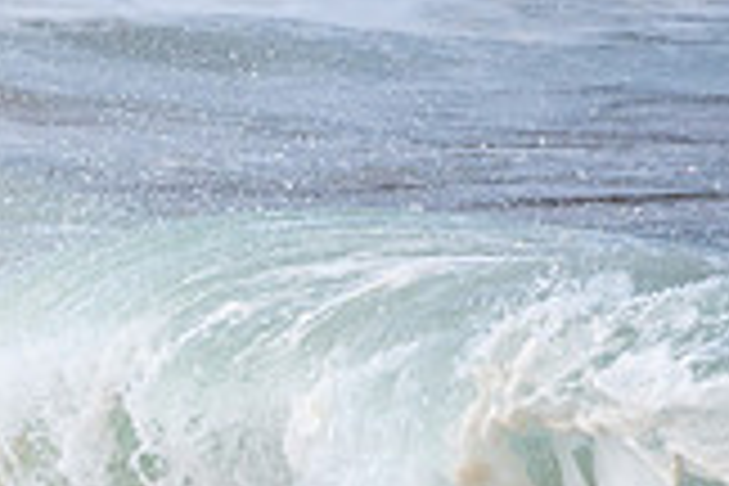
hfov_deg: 0.8
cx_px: -112
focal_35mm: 2677
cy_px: 713
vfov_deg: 0.5
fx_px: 54205
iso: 250
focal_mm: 500
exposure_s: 1/1250
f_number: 5.6
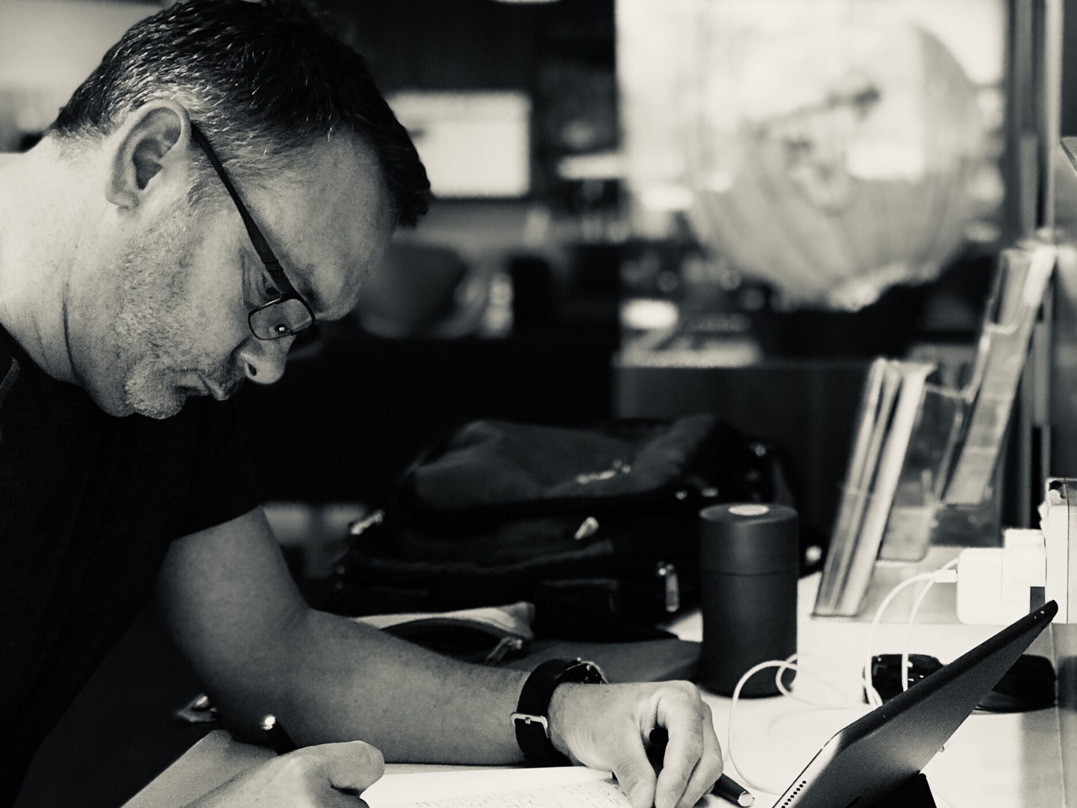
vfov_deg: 18.9
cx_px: 682
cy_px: 415
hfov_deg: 24.9
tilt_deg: -8.6
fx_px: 2427
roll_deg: +0.3
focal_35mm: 78
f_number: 2.8
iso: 200
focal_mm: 6.6
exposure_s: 1/50
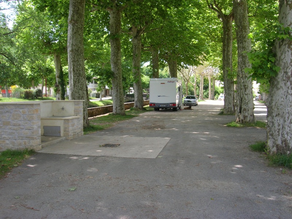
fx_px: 287
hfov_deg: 54.0
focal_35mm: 34
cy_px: 110
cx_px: 146
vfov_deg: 41.8
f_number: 4.9
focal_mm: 5.7
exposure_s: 1/69.8
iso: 50
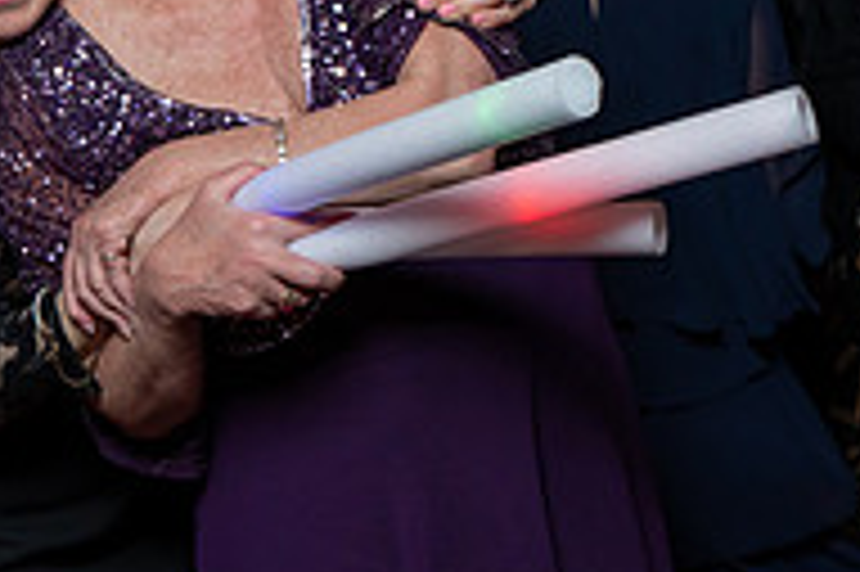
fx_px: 2148
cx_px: 301
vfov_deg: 14.9
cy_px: 24
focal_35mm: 90
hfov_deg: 22.6
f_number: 4
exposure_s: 1/200
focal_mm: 29
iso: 2000
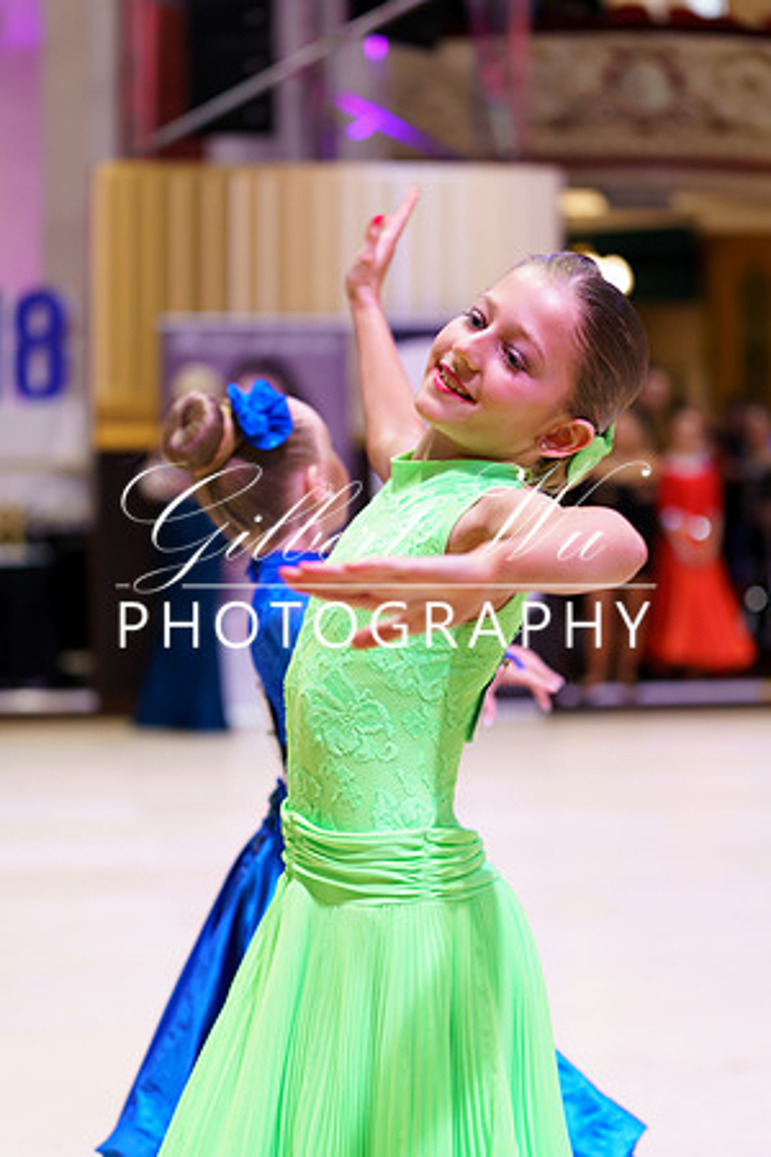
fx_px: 2249
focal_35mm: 70
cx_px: 386
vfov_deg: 28.8
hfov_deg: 19.5
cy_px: 578
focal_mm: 70
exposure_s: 1/200
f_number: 2.8
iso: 1600
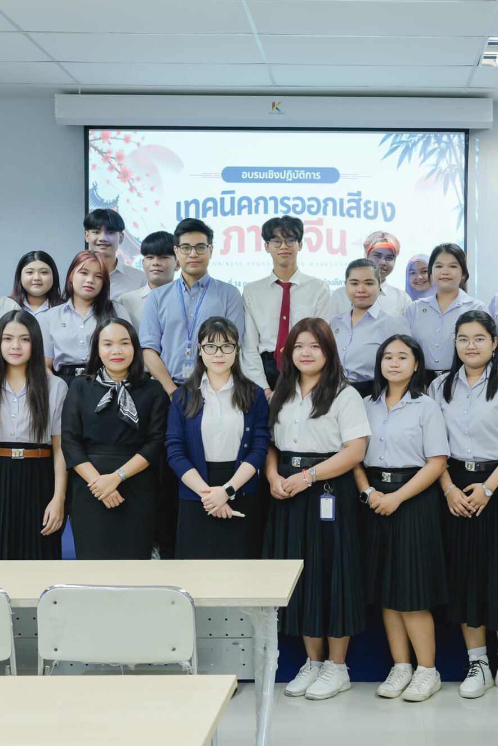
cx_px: 414
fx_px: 1162
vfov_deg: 35.6
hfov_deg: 23.7
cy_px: 340
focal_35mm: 56
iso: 160
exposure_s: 1/30
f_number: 2.8
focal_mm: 29
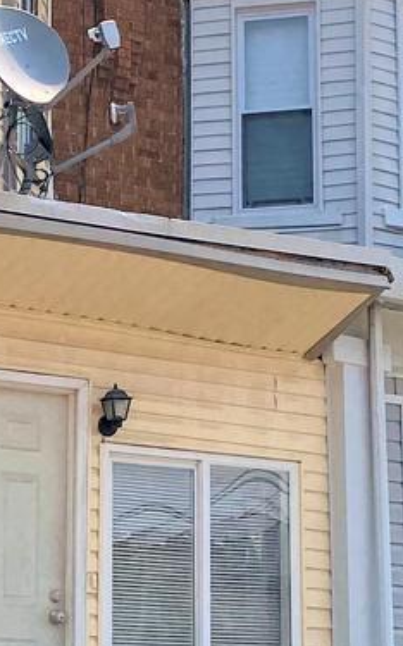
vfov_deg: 18.4
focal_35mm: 113
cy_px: 381
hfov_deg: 11.6
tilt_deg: +11.7
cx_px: 141
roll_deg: +1.2
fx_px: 1988
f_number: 1.8
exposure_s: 1/6757
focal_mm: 4.25
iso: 32
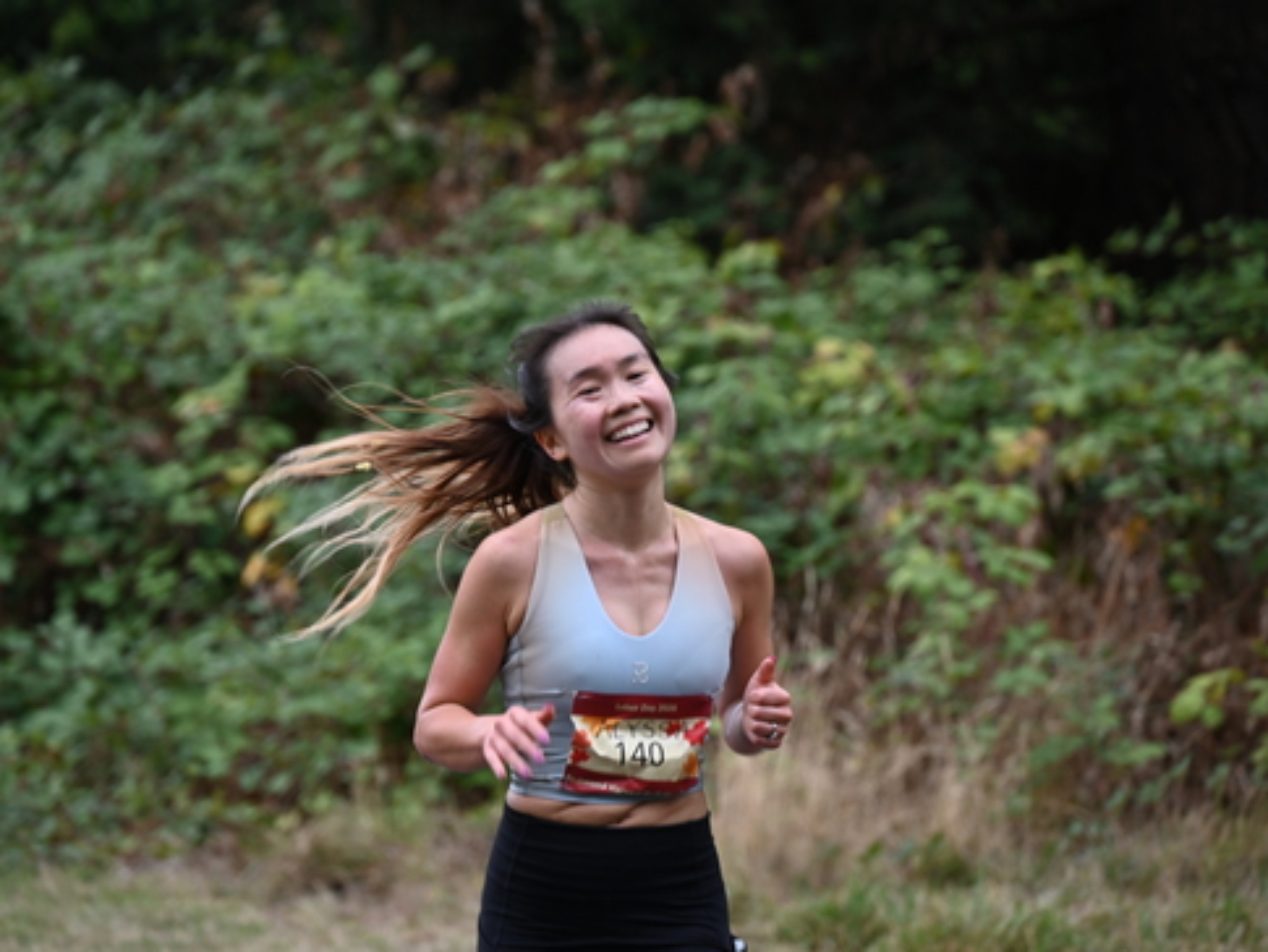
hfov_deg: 9.1
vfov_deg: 6.8
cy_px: 477
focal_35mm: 218
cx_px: 575
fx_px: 7987
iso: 900
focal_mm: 200
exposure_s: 1/250
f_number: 6.3
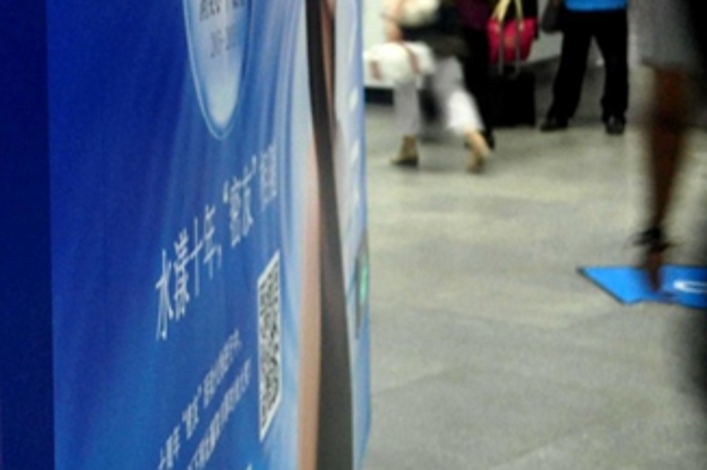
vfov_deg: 16.2
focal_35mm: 81
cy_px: -74
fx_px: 1590
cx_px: -158
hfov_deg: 22.9
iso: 800
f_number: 5.6
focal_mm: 22
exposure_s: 1/10
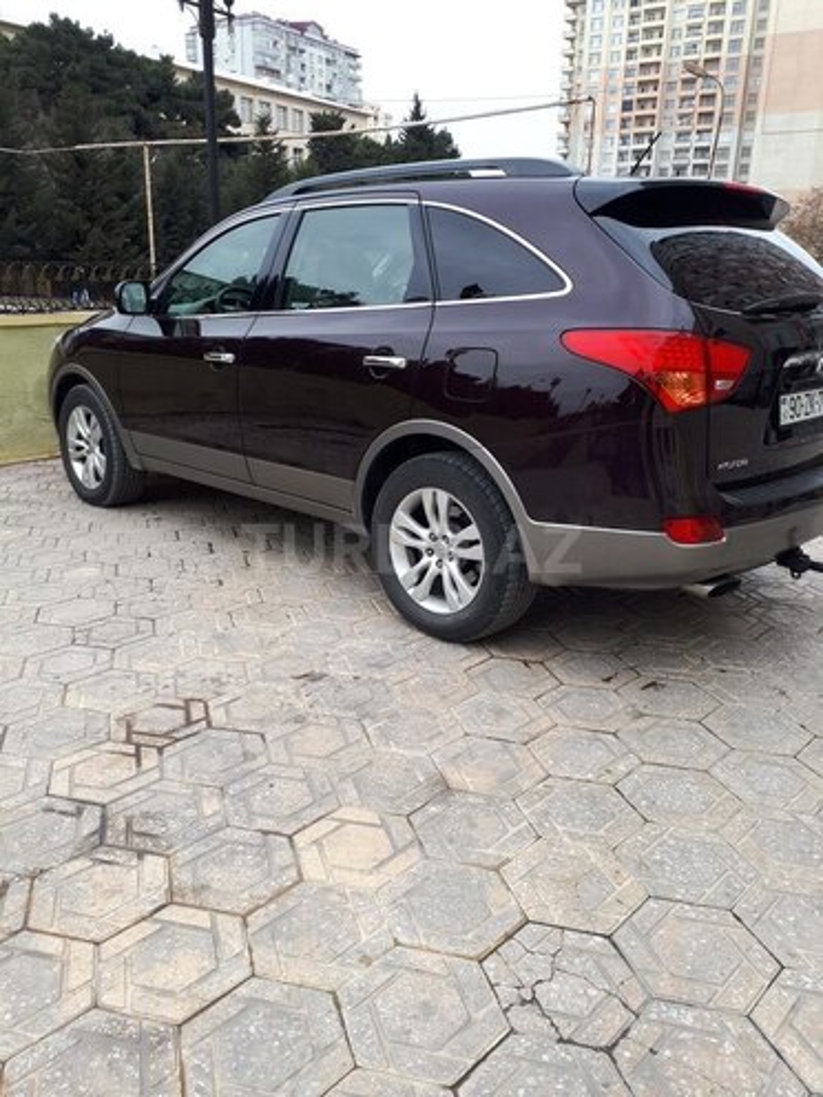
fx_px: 856
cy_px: 548
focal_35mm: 27
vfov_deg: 65.3
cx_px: 412
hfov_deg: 51.4
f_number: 1.9
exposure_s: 1/239
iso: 40
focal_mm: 3.6
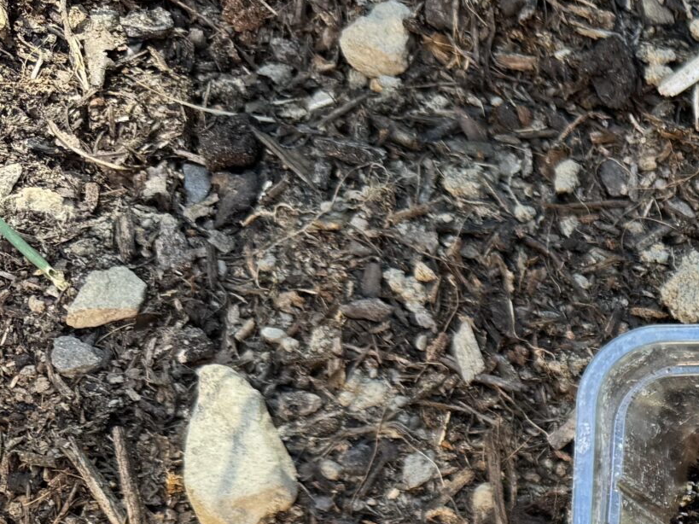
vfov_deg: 18.5
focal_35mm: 75
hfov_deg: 21.4
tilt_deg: -74.0
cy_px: 638
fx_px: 1514
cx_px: 1079
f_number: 1.78
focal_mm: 6.76
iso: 64
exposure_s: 1/171
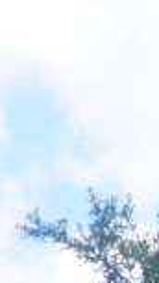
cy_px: 895
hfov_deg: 5.5
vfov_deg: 8.2
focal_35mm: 217
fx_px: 1626
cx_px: -148
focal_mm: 19.5
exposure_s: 1/200
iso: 2500
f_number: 22
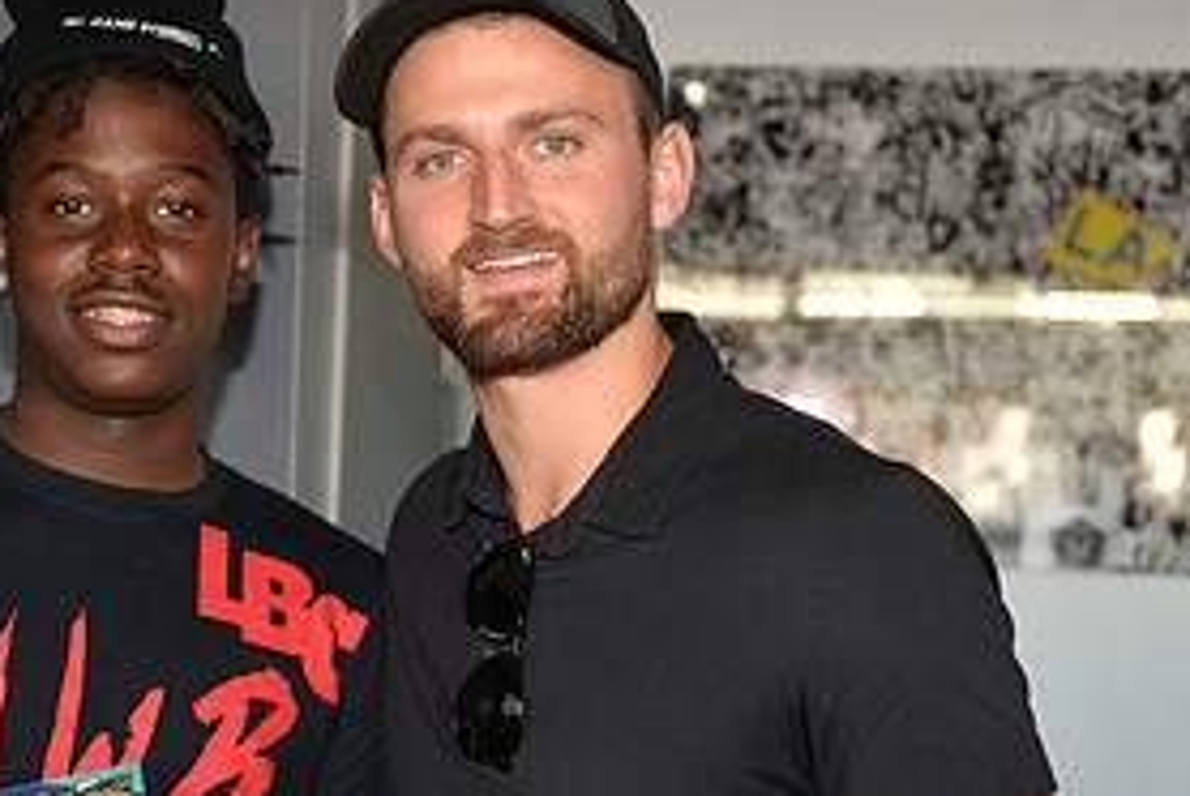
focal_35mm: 75
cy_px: 665
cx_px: 338
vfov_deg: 18.0
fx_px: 2482
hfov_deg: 26.7
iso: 1100
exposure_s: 1/640
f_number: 2.8
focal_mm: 36
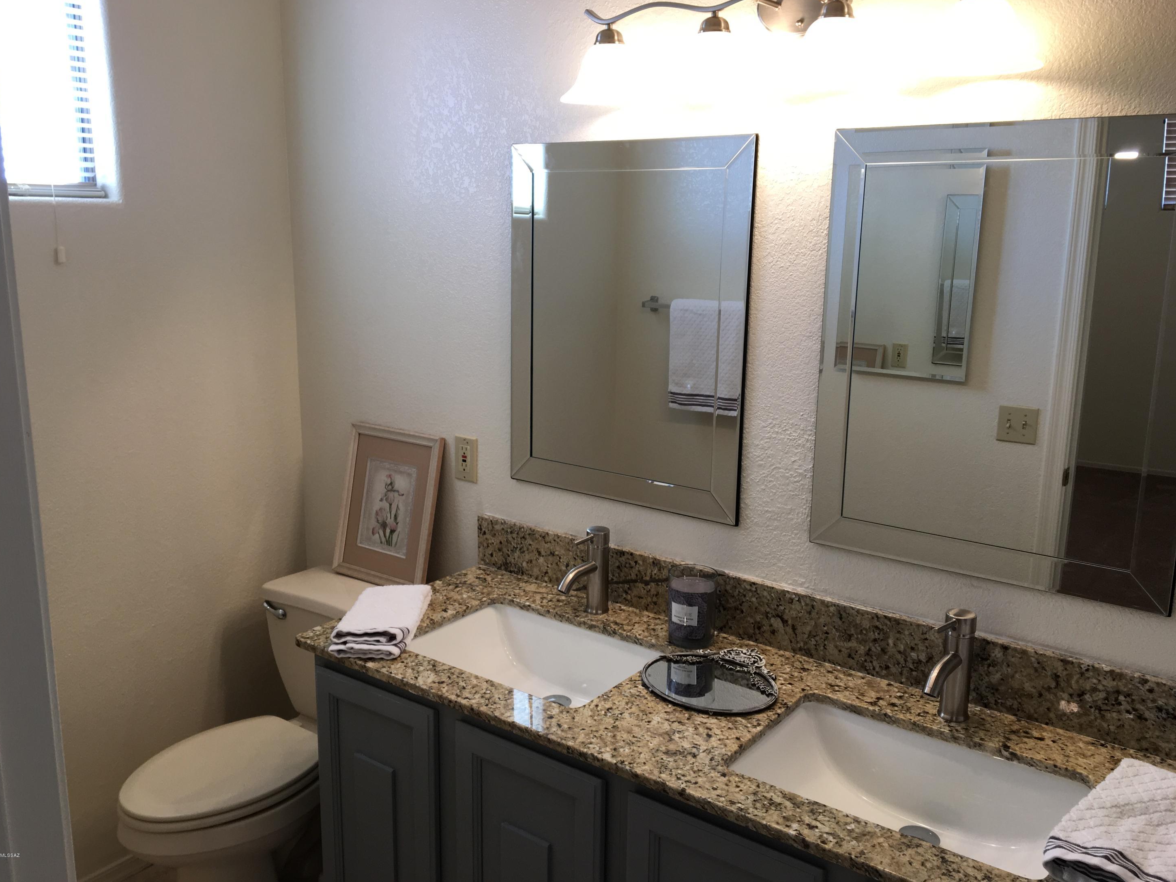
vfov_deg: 46.8
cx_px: 590
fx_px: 1019
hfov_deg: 60.0
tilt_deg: -10.6
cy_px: 427
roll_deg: -0.4
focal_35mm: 30
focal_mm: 4.15
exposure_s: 1/30
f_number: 2.2
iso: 32
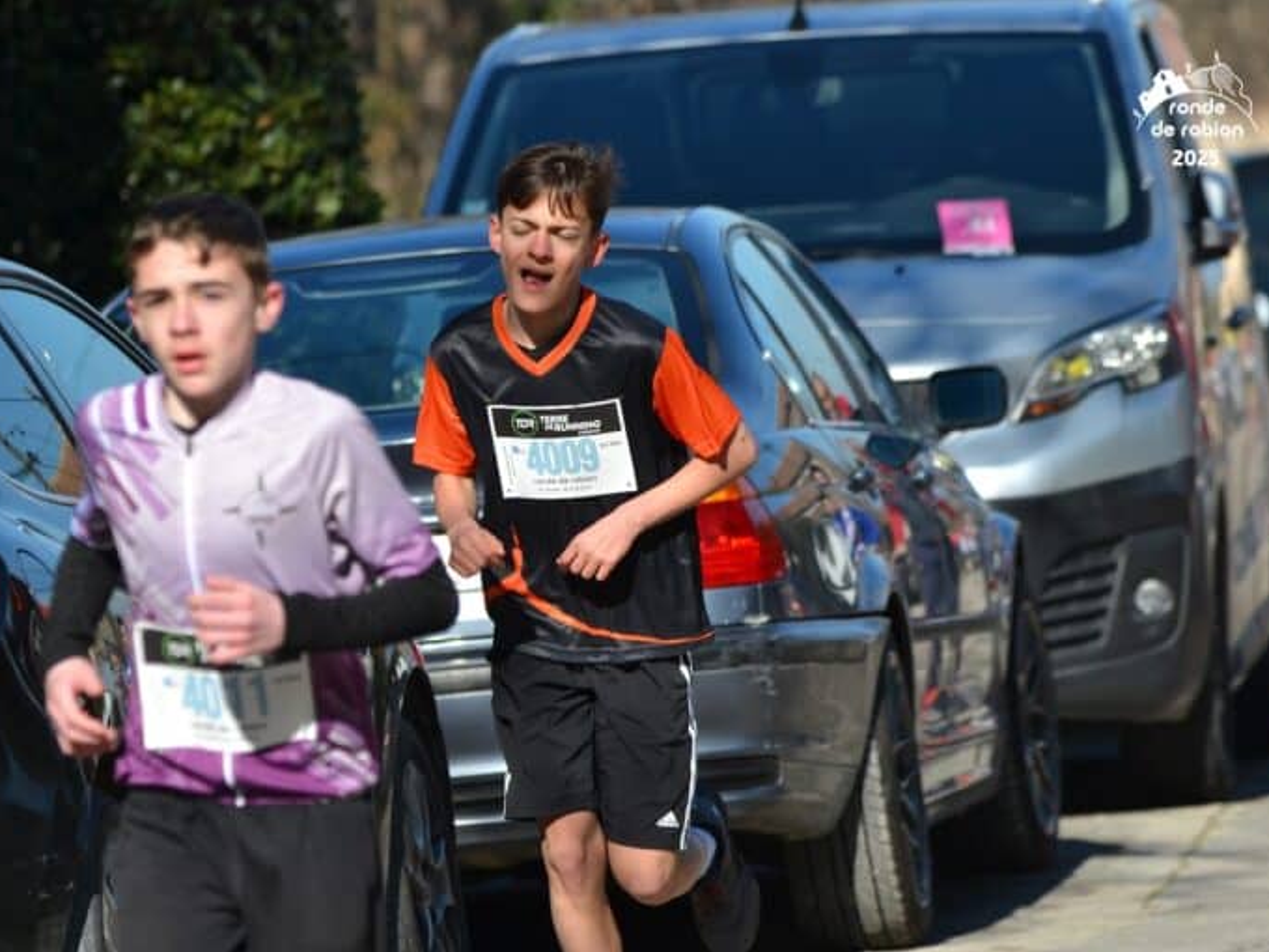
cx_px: 580
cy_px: 476
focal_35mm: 391
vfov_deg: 3.8
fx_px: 14334
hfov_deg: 5.1
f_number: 5.6
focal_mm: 240
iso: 400
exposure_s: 1/1600
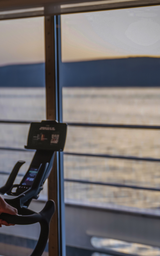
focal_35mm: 80
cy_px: 136
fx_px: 558
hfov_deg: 16.2
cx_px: 29
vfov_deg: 25.8
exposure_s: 1/320
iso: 1600
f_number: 2.8
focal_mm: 41
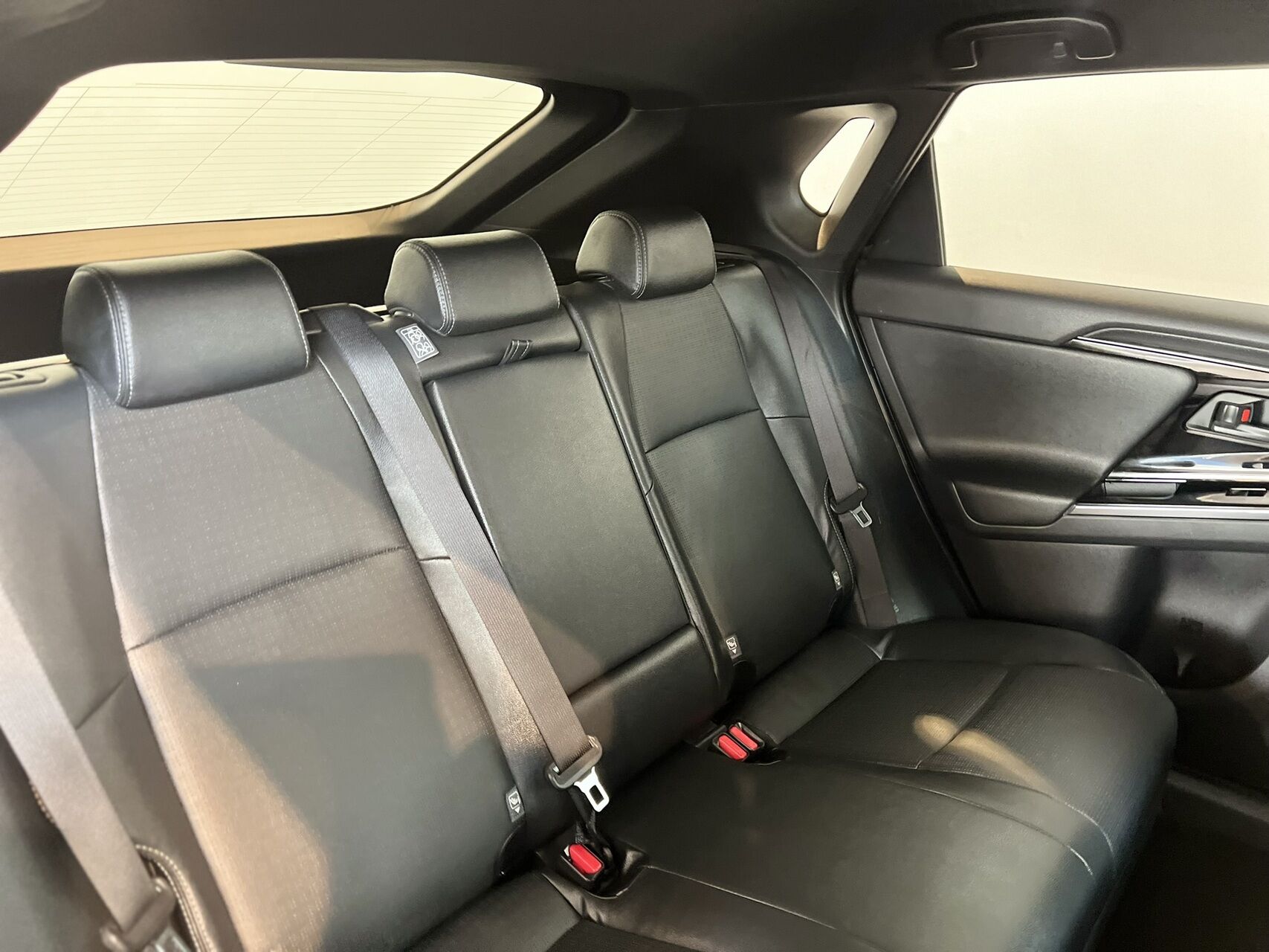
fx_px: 953
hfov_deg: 67.3
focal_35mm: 26
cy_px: 476
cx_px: 634
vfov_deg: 53.1
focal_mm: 5.7
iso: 500
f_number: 1.5
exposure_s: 1/33
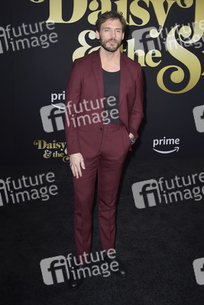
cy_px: 152
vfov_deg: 55.8
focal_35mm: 34
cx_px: 102
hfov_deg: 38.9
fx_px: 289
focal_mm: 34
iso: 400
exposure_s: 1/250
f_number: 6.3
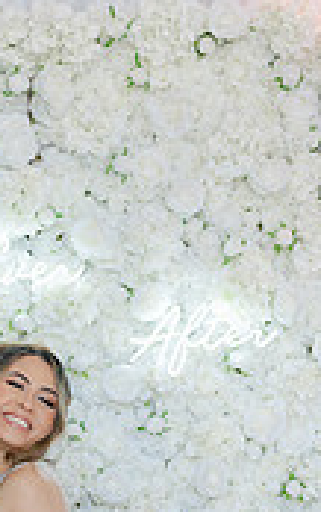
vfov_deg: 21.3
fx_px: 1286
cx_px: -3
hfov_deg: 14.0
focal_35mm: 92
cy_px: 583
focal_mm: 35
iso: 400
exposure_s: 1/200
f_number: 4
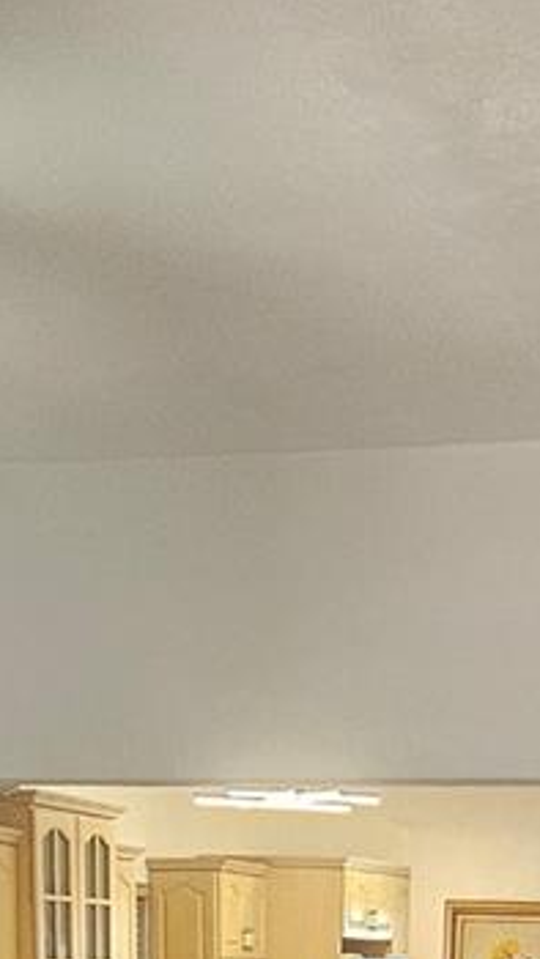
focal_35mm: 86
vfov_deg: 21.7
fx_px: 2188
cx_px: 392
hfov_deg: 14.0
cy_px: 1326
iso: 640
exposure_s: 1/120
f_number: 1.8
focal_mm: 5.4
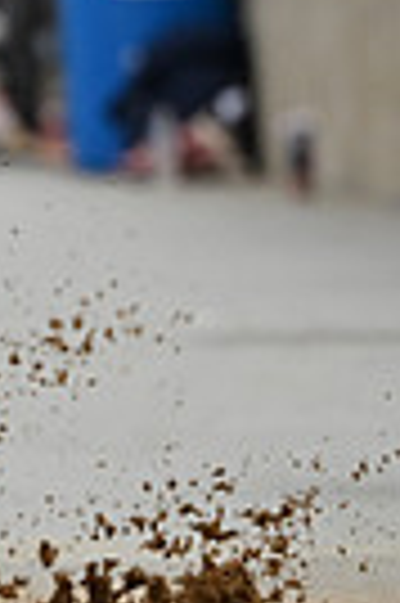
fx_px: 11262
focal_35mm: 674
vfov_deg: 3.1
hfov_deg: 2.0
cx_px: -737
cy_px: 9
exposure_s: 1/5000
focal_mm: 104
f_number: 2.8
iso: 640
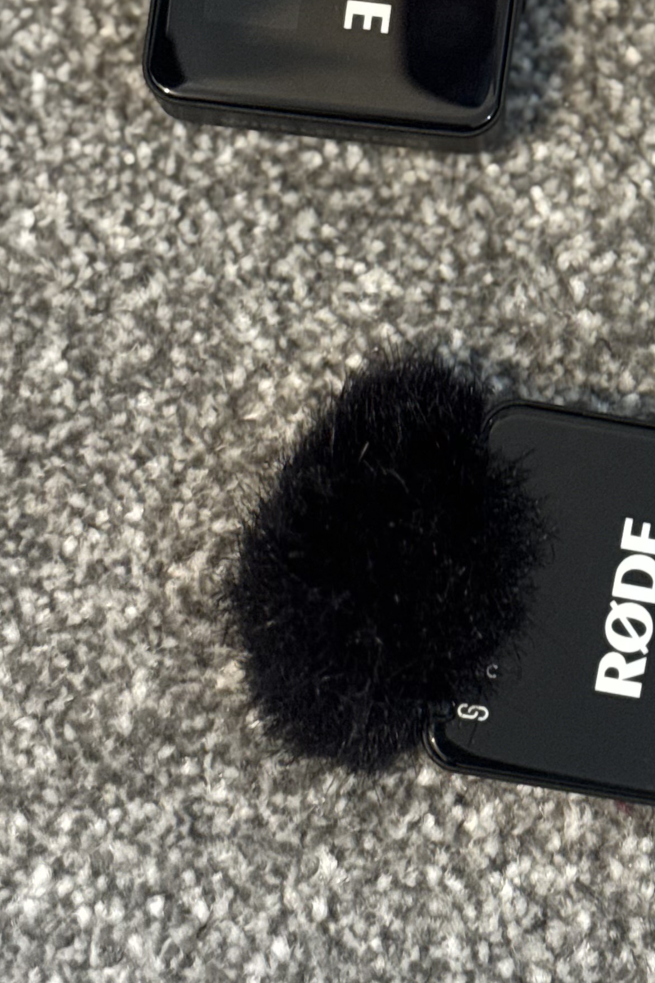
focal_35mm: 114
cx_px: 799
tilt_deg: -79.2
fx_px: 3112
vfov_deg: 17.7
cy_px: 129
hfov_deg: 11.8
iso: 320
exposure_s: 1/33
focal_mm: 6.76
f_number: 1.78
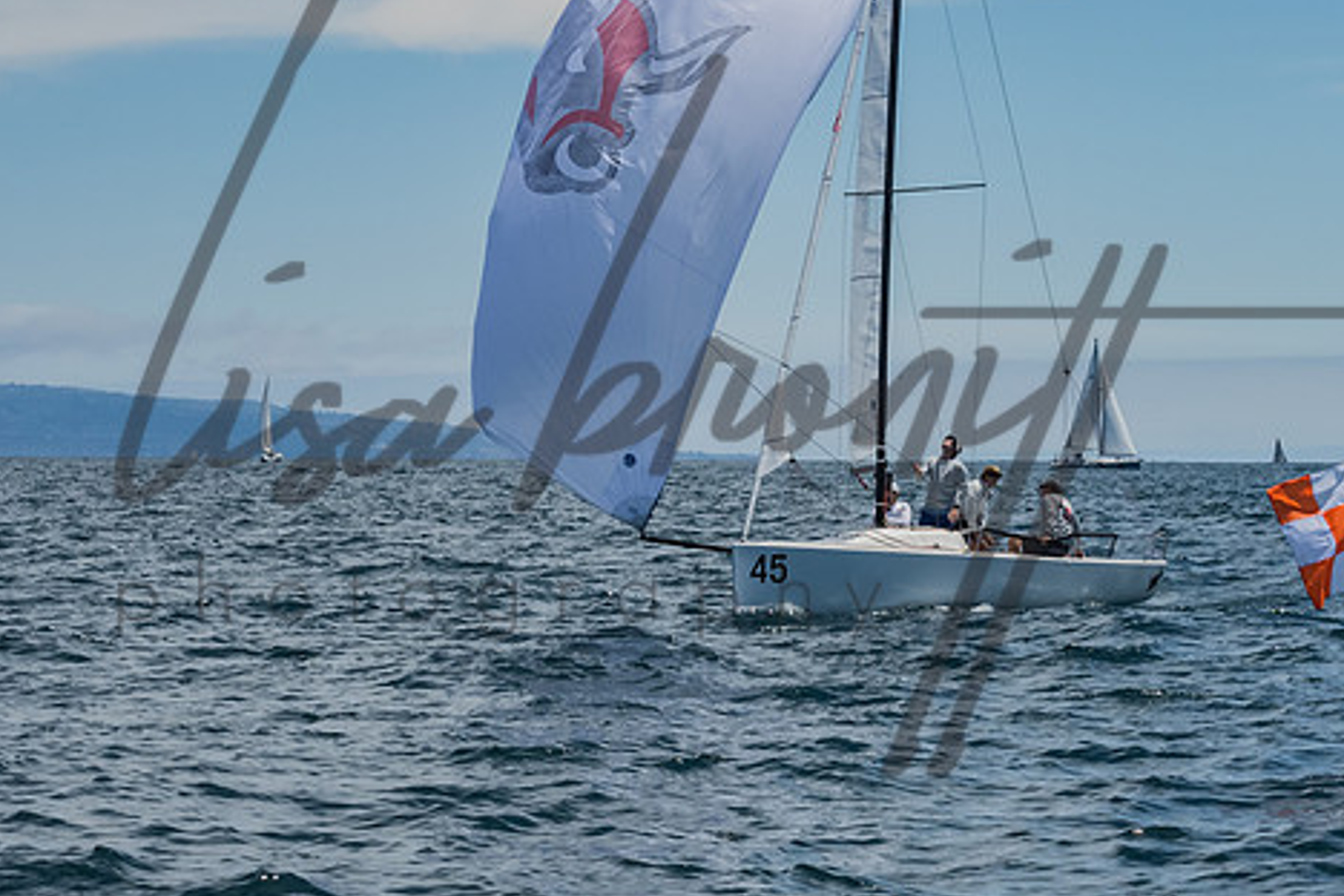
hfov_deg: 15.8
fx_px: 4853
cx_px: 755
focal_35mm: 130
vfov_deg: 10.5
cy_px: 379
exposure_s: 1/1600
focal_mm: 70
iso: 640
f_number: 14
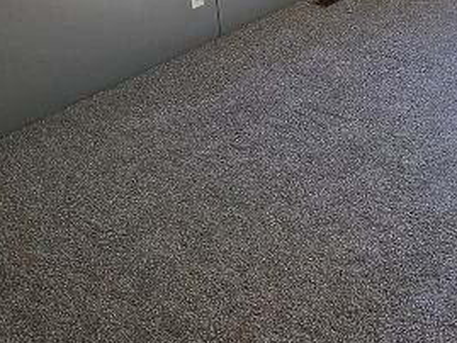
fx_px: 766
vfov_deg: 23.3
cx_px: 389
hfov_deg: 32.0
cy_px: -56
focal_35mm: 58
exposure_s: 1/120
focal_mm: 2.2
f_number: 1.9
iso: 25
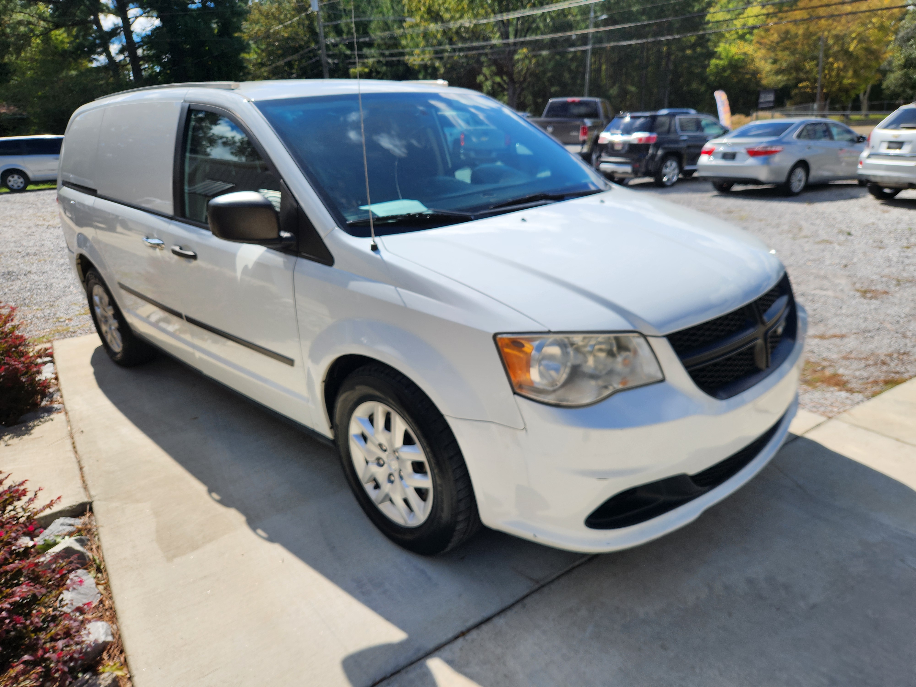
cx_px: 458
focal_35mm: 23
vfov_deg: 58.9
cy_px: 344
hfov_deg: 73.9
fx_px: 609
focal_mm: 5.4
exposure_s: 1/1967
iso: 20
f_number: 1.8
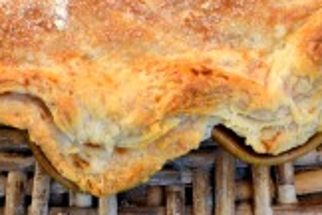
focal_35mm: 167
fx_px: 1494
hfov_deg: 12.3
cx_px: 129
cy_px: -177
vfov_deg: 7.9
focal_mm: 30
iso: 250
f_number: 5.6
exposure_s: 1/125
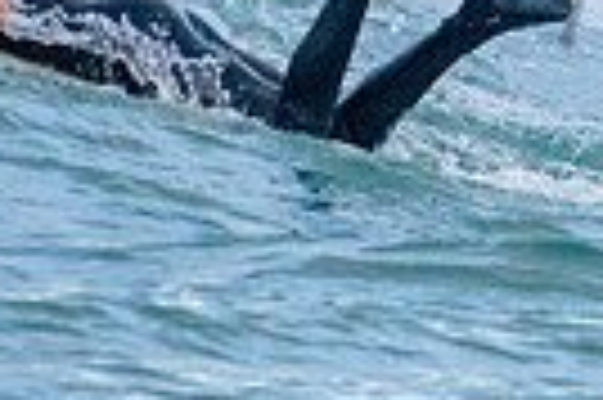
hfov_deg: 0.8
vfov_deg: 0.5
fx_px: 44283
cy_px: -252
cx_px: 1295
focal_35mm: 2647
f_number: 5.6
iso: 3200
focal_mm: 500
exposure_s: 1/2000
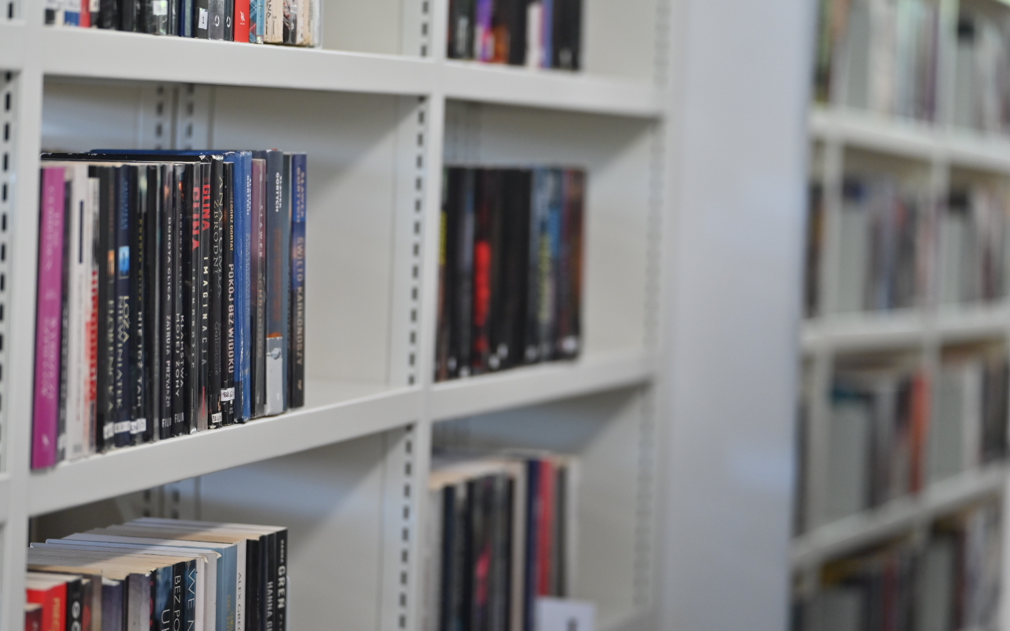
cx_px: 507
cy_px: 316
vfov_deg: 11.1
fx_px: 3248
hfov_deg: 17.7
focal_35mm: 118
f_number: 2.8
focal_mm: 115
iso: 800
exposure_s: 1/160
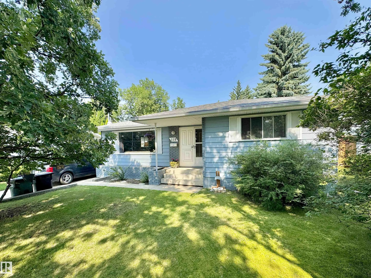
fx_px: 150
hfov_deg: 102.1
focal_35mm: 14
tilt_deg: +3.4
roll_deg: +0.4
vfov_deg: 85.7
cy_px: 139
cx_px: 186
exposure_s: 1/868
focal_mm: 2.22
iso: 40
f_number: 2.2
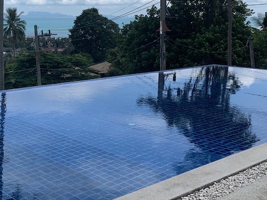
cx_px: 87
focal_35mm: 58
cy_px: 76
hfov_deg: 32.9
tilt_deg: -7.2
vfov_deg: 25.2
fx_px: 447
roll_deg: -1.4
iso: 25
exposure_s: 1/2309
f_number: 1.8
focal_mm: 4.25
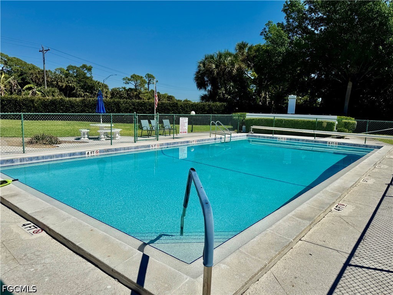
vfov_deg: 56.8
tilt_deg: -7.4
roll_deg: -1.0
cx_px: 196
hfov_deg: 71.6
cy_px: 148
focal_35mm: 24
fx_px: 272
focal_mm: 6.76
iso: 80
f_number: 1.78
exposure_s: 1/14286
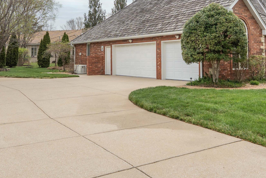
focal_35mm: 38
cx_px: 141
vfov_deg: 34.2
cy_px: 42
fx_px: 281
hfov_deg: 50.7
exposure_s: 1/250
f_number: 5.6
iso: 100
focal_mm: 14
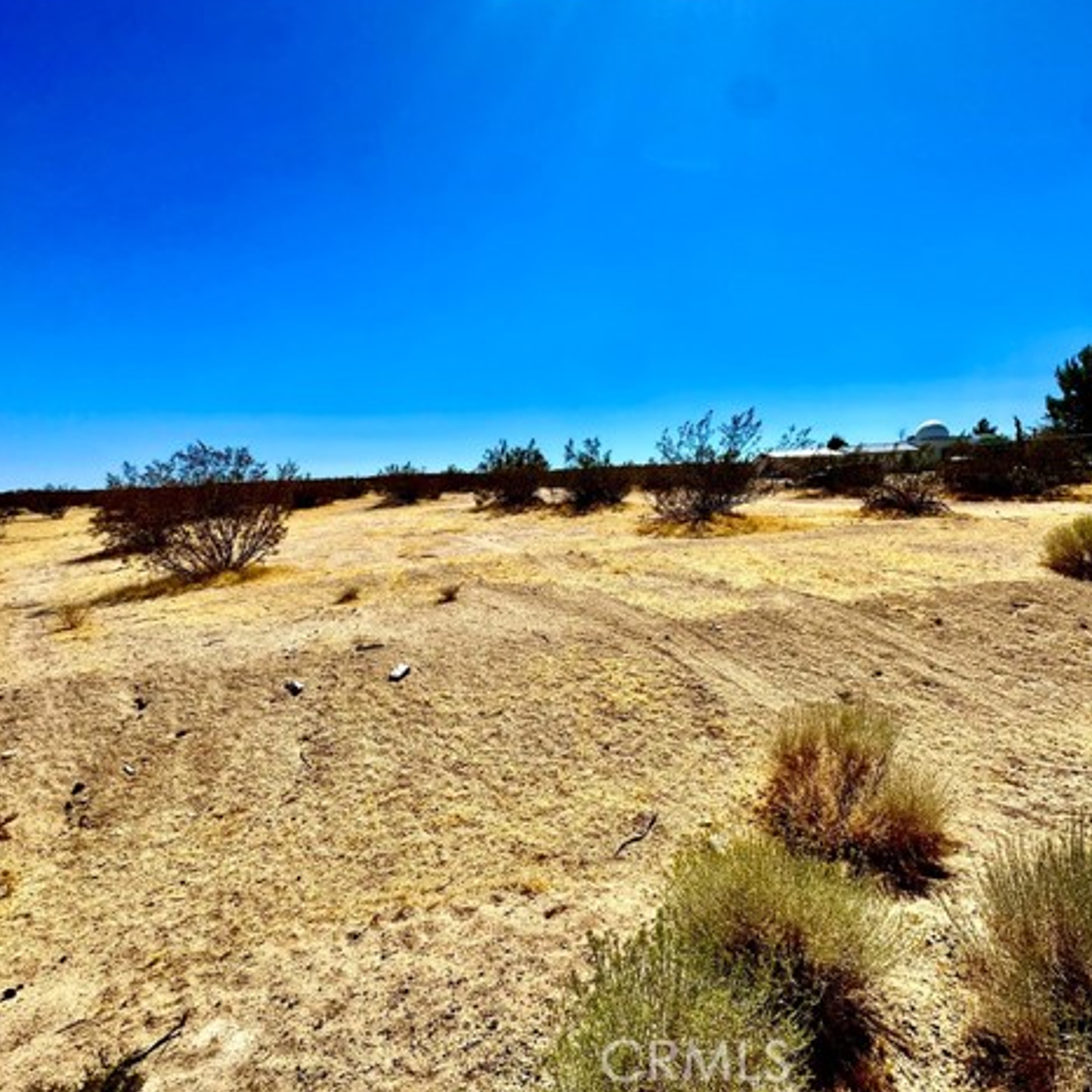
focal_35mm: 17
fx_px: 607
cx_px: 635
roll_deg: +2.7
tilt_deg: -4.8
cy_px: 532
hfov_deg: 83.3
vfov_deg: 84.0
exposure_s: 1/4132
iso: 50
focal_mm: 2.22
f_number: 2.2
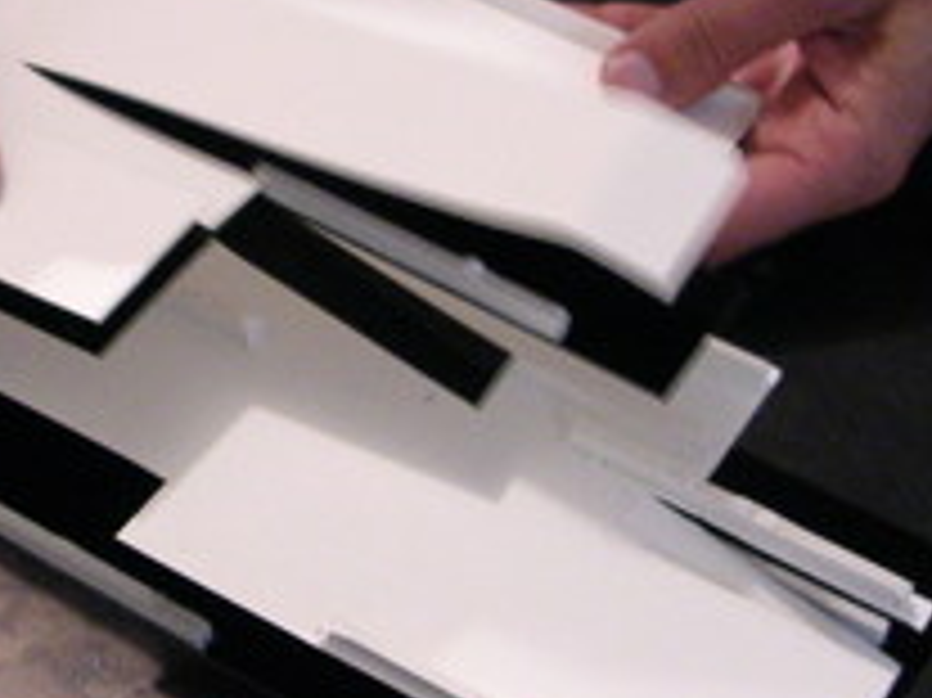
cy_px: 277
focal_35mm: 92
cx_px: 365
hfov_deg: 21.3
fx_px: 2476
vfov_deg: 16.0
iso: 400
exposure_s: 1/6
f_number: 2.8
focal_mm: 5.8
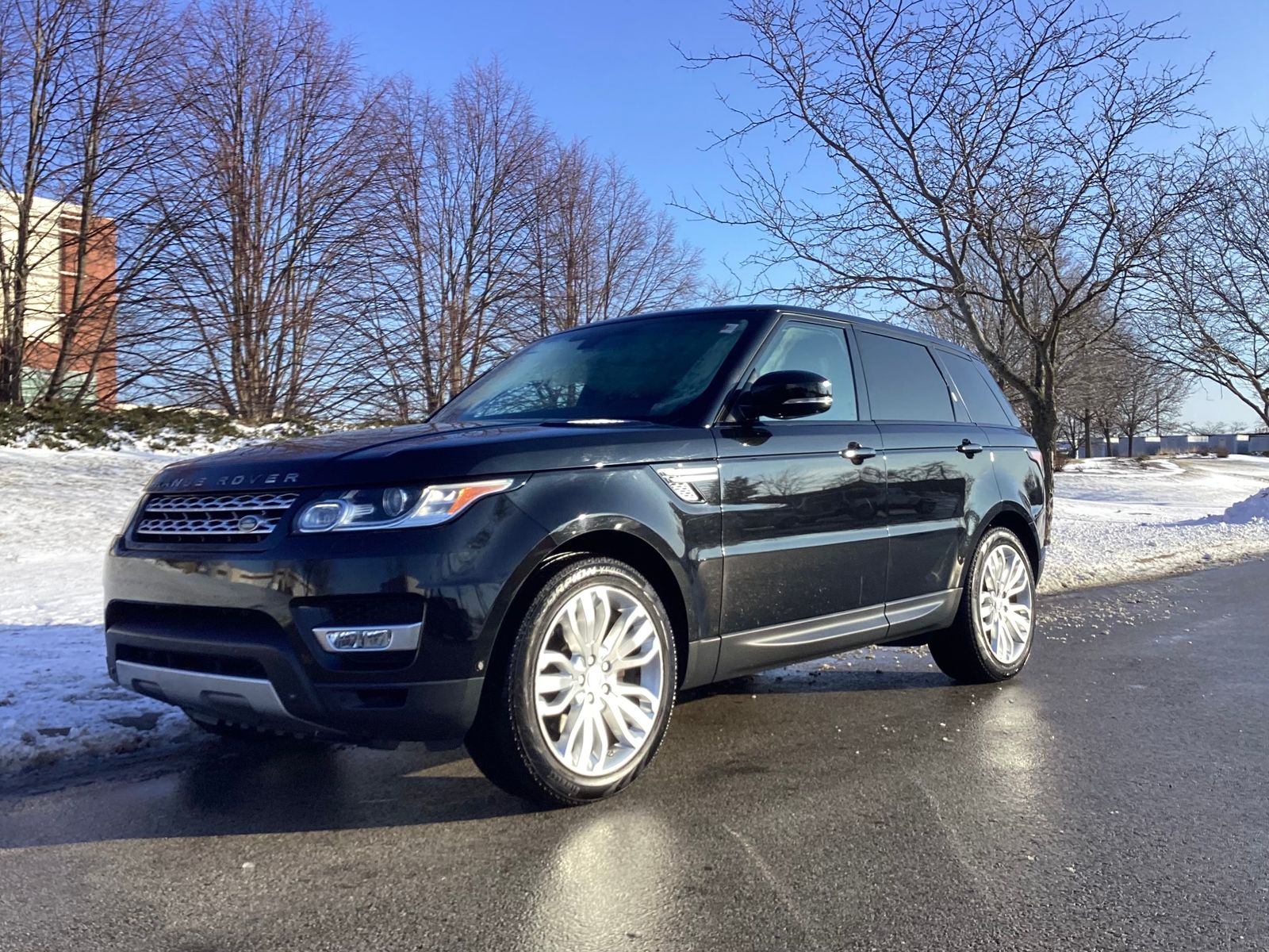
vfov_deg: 45.4
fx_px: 1136
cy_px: 476
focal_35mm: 31
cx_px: 634
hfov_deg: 58.4
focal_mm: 3.3
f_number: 2.4
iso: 25
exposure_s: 1/776
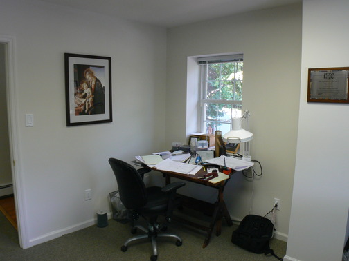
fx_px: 363
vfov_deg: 39.7
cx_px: 174
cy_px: 130
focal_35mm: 36
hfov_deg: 51.4
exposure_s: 1/8
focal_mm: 6
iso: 100
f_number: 8
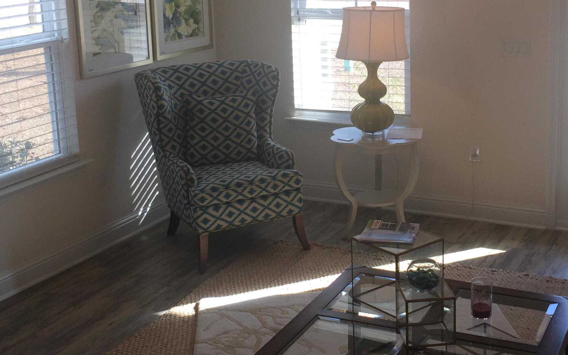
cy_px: 136
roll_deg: +1.0
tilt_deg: -11.8
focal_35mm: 56
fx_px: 867
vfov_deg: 23.1
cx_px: 332
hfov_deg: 36.2
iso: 32
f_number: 2.2
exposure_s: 1/120
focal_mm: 4.15
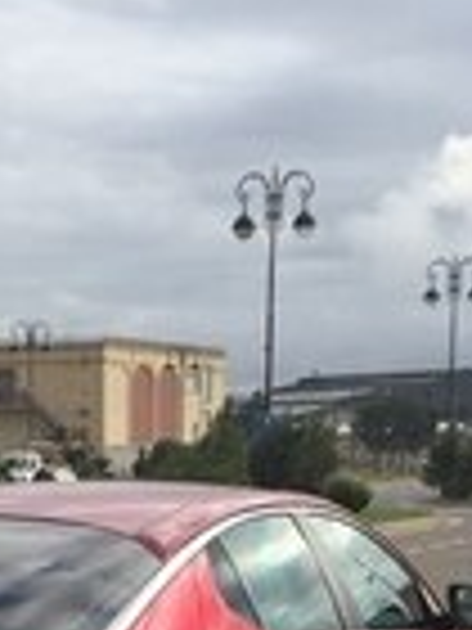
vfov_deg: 17.7
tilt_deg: -10.8
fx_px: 1873
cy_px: 855
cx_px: 40
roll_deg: +1.2
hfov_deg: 14.2
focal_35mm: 103
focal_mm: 4.15
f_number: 2.2
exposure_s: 1/1130
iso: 32
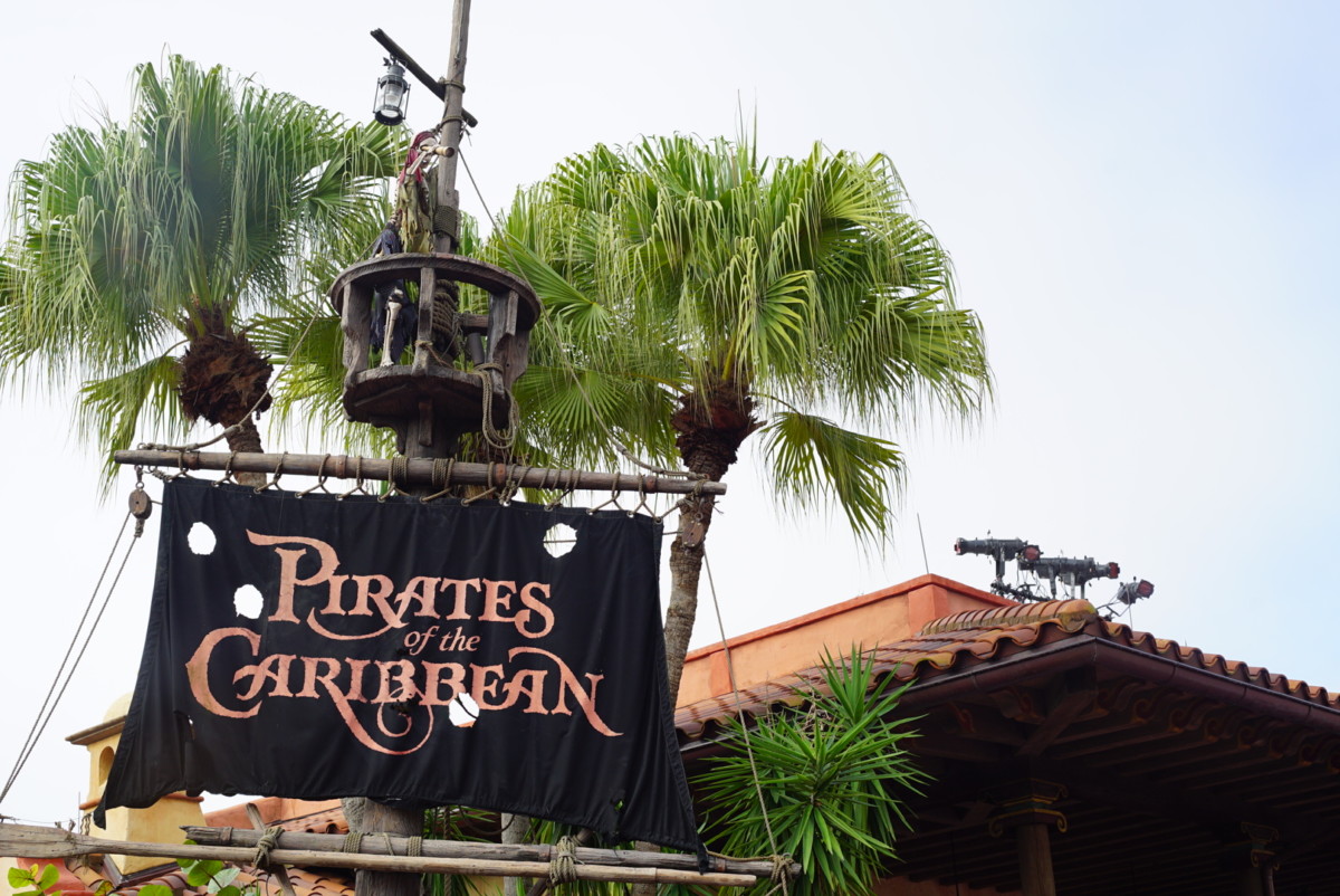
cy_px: 448
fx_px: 1862
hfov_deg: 39.6
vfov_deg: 27.0
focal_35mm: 50
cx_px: 670
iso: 100
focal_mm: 50
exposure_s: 1/125
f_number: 8
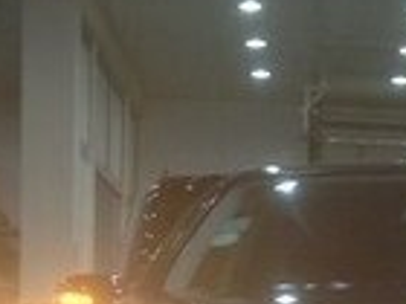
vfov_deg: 9.2
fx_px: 1830
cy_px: 491
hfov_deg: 12.4
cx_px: 476
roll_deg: -0.9
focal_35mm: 156
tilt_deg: -3.2
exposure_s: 1/40
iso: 50
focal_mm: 4.12
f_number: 2.4
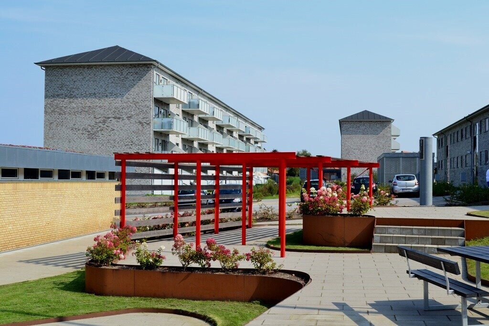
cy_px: 163
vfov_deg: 29.0
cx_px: 244
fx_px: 632
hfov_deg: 42.3
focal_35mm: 46
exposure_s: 1/320
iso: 400
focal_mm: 31
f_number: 10
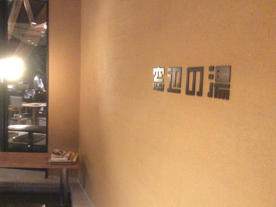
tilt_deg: -4.6
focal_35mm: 36
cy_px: 99
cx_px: 140
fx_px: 287
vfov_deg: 39.7
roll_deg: -2.8
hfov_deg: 51.3
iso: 400
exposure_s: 1/15
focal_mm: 3.3
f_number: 2.4
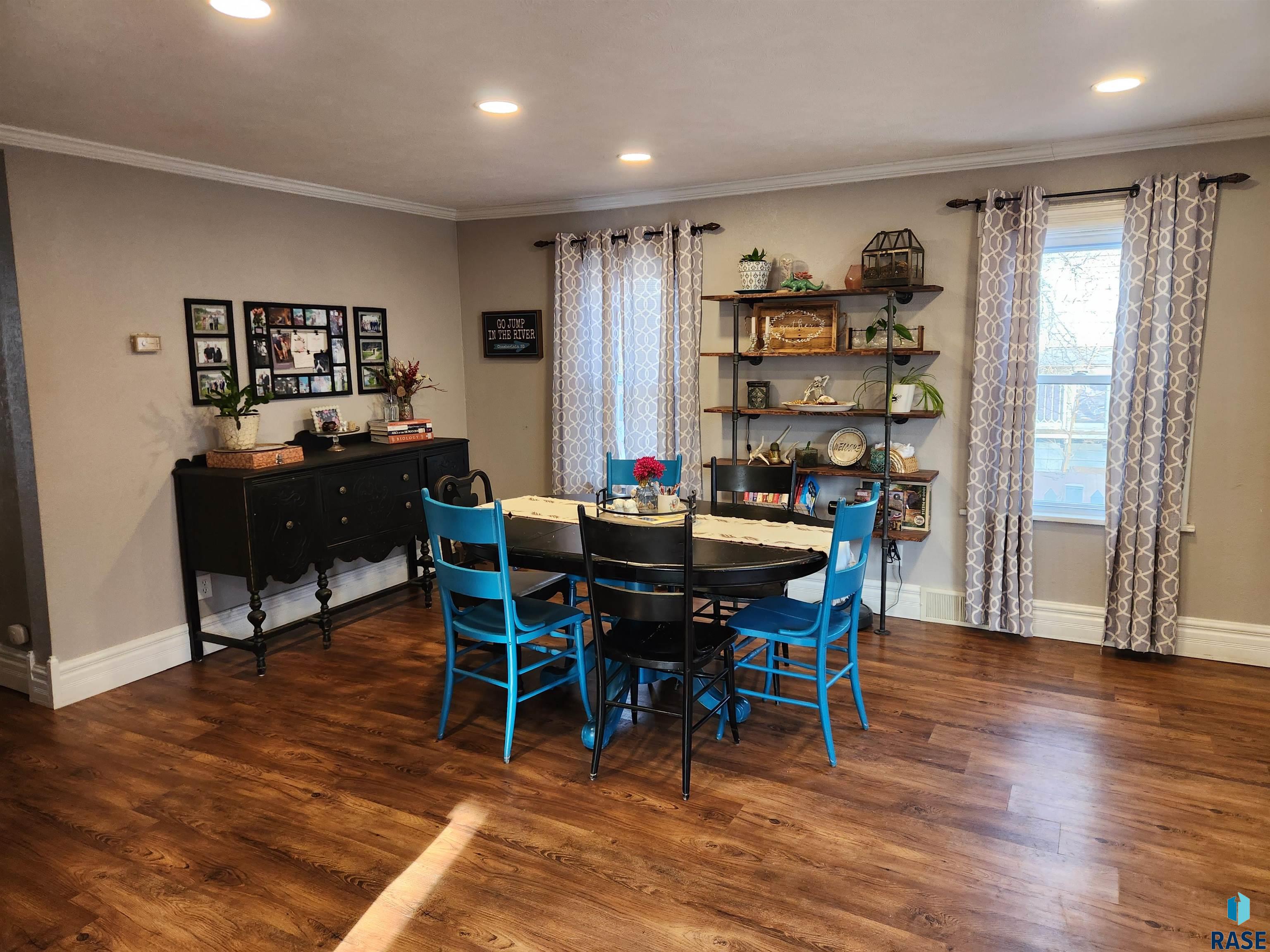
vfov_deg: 58.9
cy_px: 476
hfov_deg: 73.9
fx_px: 844
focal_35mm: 23
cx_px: 635
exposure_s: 1/120
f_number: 1.8
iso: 200
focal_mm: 5.4
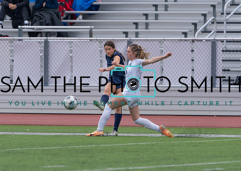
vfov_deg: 2.6
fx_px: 3723
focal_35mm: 545
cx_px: 109
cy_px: 84
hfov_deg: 3.7
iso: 1600
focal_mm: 400
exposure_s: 1/1250
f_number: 5.6
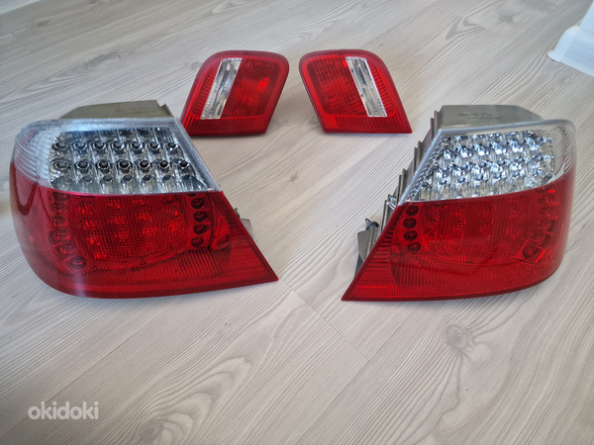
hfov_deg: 73.9
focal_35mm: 23
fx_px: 395
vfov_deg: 58.9
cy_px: 222
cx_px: 297
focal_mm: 6.4
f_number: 1.8
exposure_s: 1/120
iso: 500
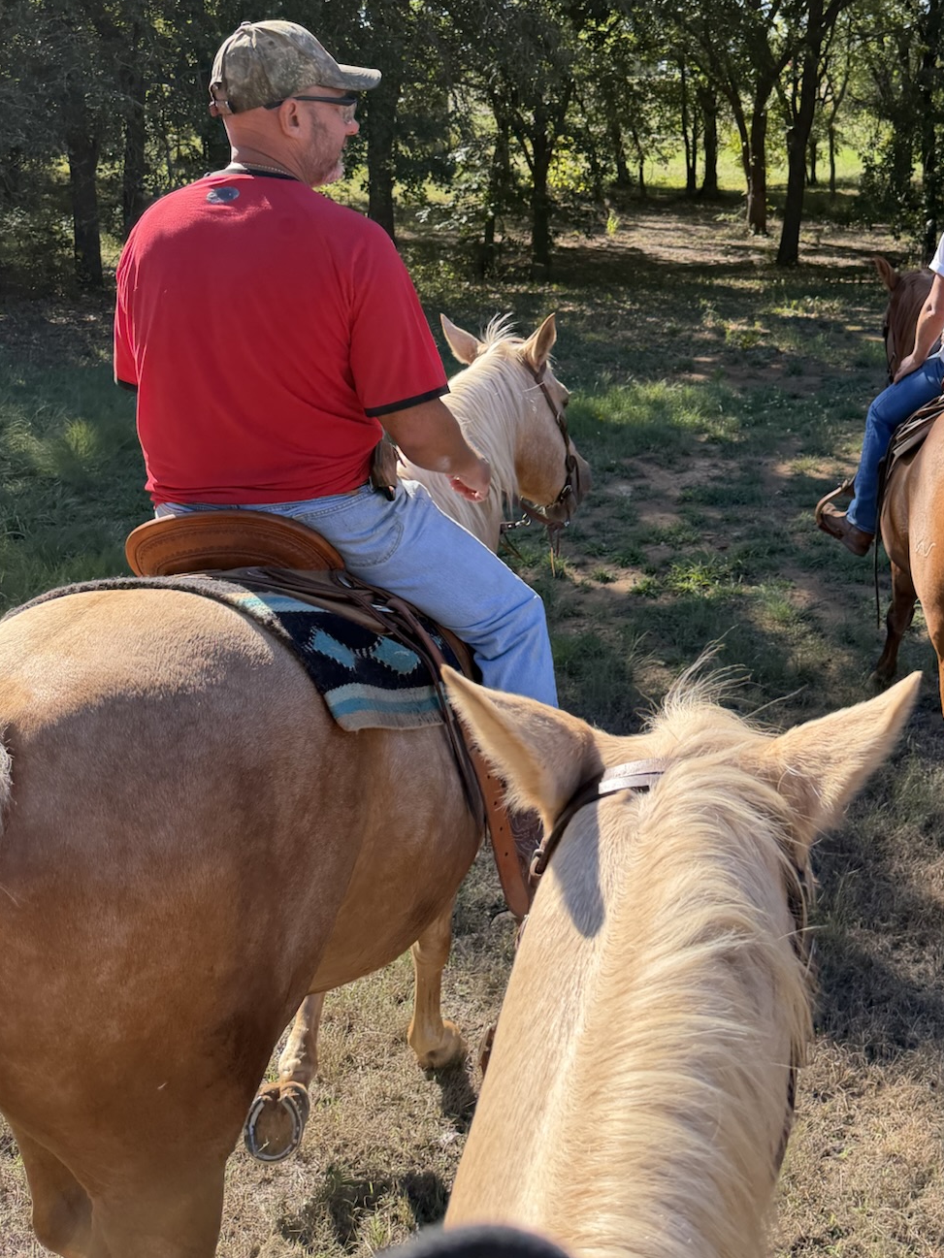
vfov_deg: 49.2
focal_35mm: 37
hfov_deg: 37.8
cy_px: 415
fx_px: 1345
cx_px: 691
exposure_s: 1/1727
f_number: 1.78
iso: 100
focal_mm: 6.76
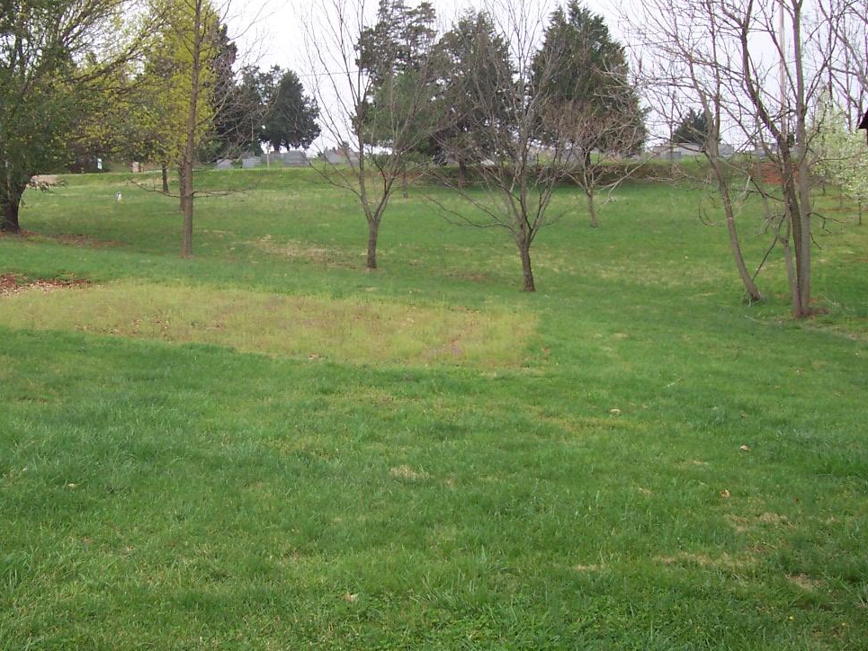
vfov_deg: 31.5
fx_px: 1154
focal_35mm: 46
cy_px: 279
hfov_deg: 41.1
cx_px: 350
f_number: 2.8
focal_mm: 5.6
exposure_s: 1/250
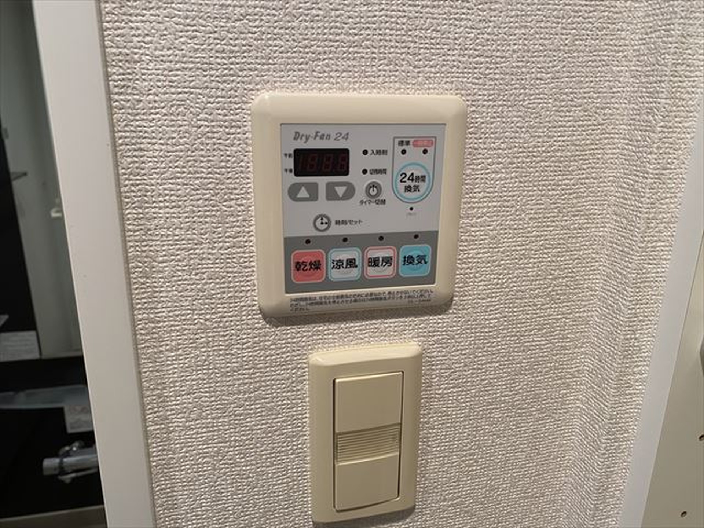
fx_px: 529
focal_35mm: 26
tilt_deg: -16.3
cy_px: 264
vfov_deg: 53.1
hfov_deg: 67.3
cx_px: 352
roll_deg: -1.2
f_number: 1.8
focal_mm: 4.25
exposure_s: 1/50
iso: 64
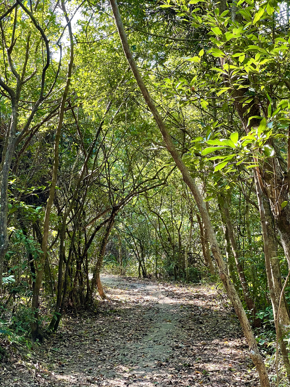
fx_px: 715
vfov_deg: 30.3
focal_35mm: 64
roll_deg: +1.8
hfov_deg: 22.9
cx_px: 145
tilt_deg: +5.0
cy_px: 194
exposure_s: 1/121
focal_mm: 7.5
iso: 80
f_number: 2.2
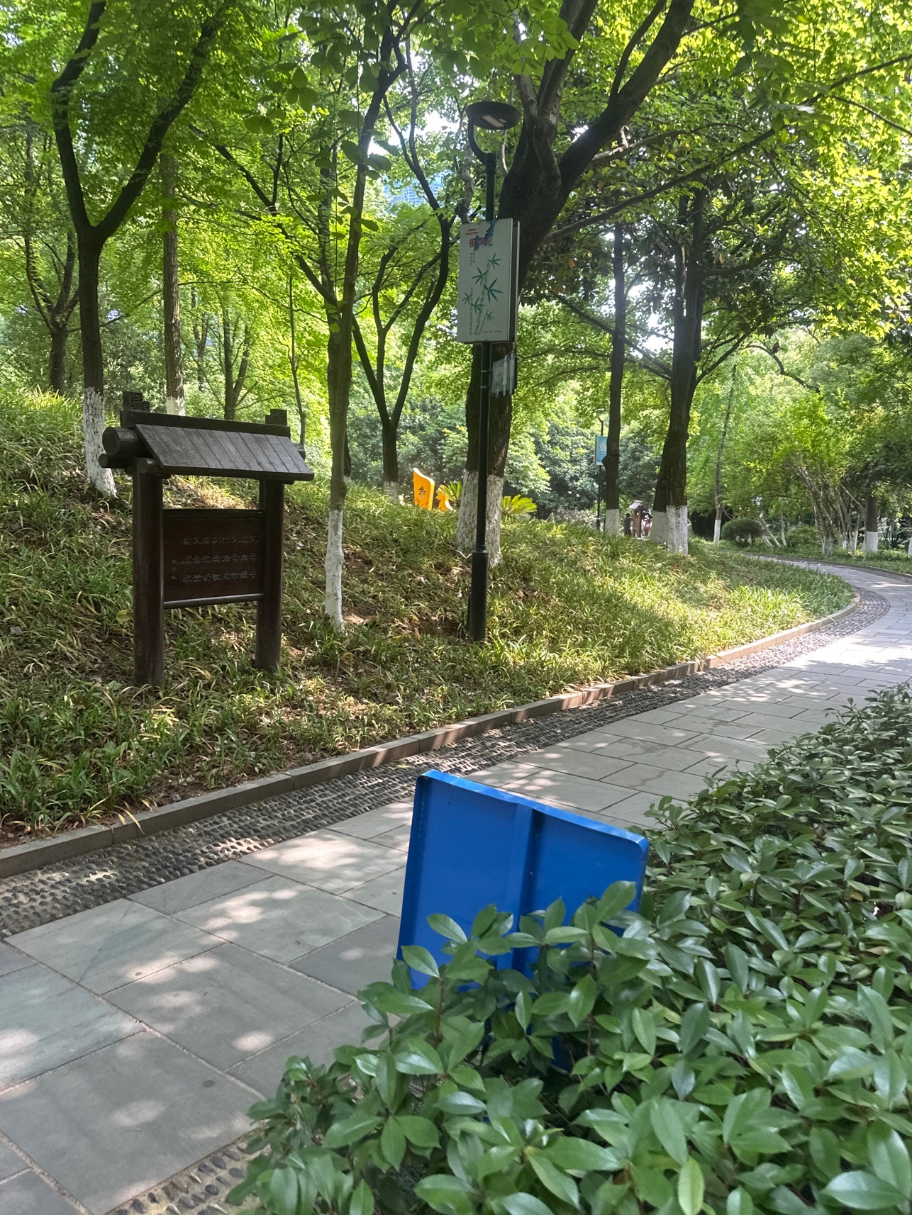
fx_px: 983
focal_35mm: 28
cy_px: 634
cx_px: 524
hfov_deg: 49.6
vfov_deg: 63.4
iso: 64
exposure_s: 1/137
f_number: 1.78
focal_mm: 6.86
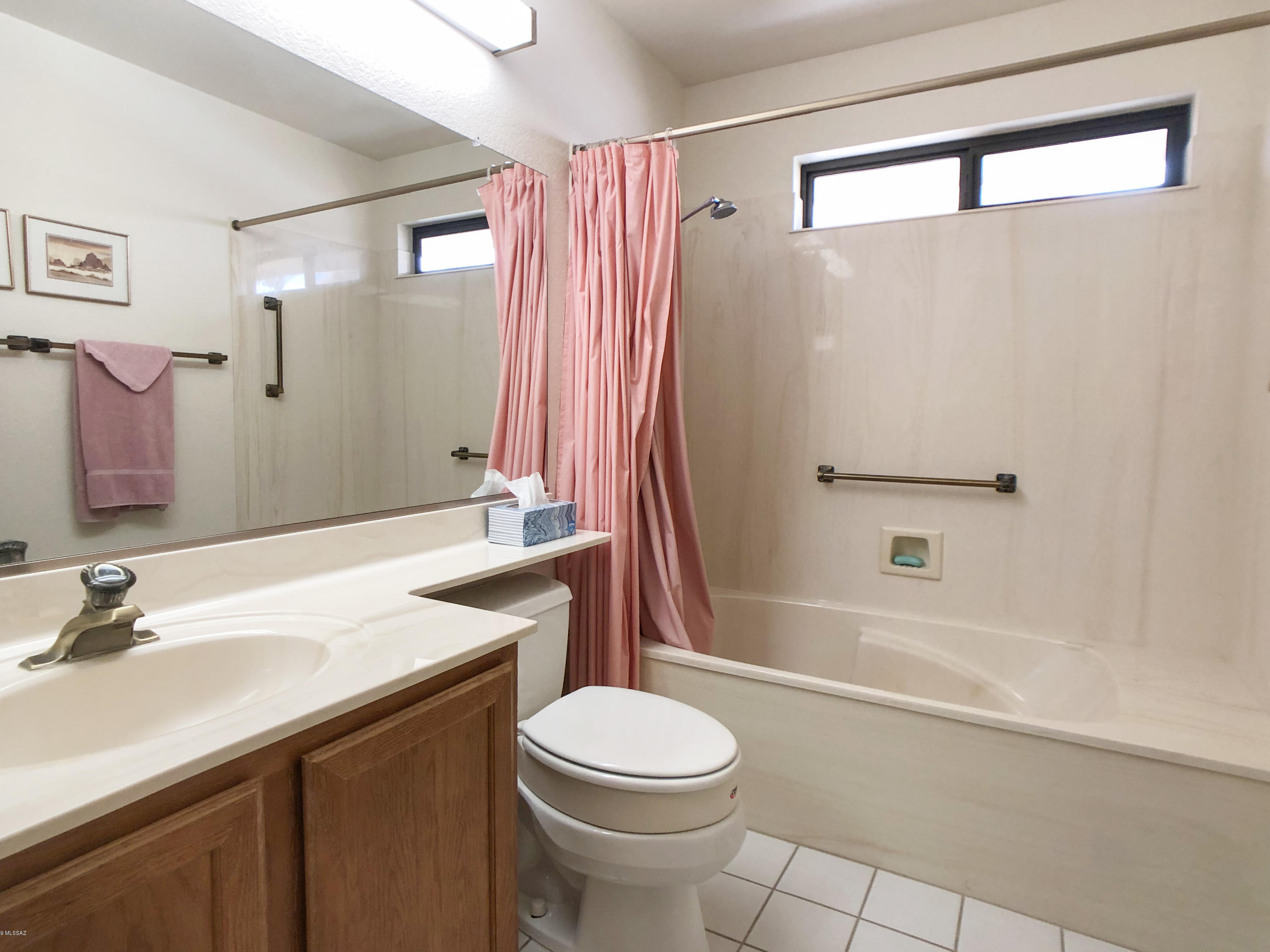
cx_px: 642
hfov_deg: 61.7
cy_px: 471
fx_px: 1064
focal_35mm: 29
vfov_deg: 48.2
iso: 32
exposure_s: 1/30
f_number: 1.8
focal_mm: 4
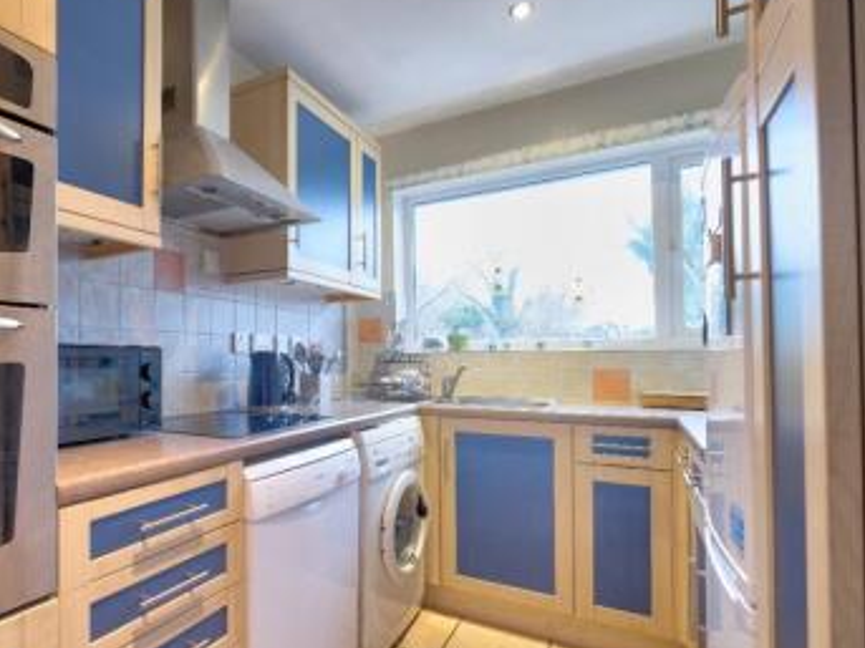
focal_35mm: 20
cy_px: 362
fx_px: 500
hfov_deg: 78.6
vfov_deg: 65.7
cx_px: 275
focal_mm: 10
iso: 1250
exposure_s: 1/15
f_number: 4
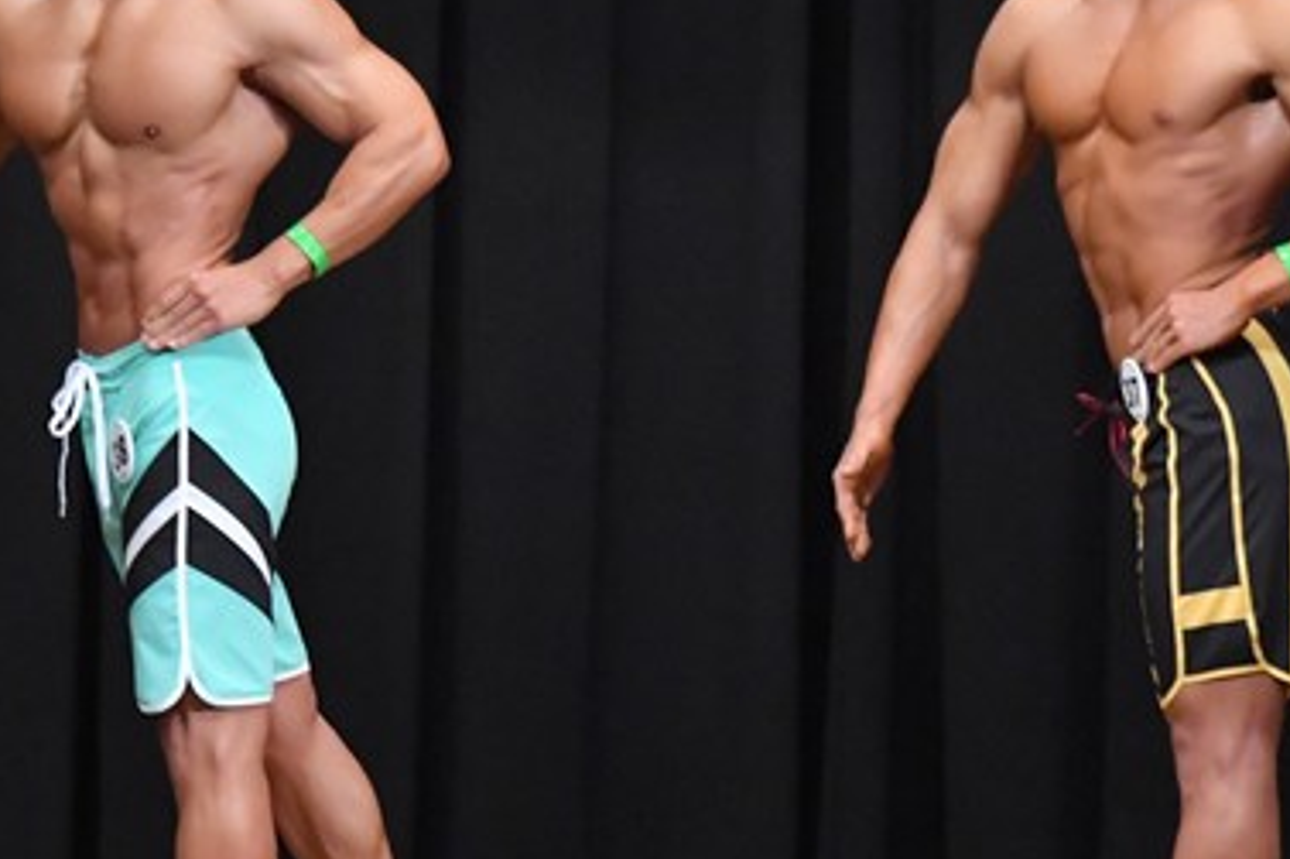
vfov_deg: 3.0
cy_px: 349
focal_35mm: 462
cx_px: 419
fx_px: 16547
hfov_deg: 4.5
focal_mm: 150
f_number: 5.6
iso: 8000
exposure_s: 1/400
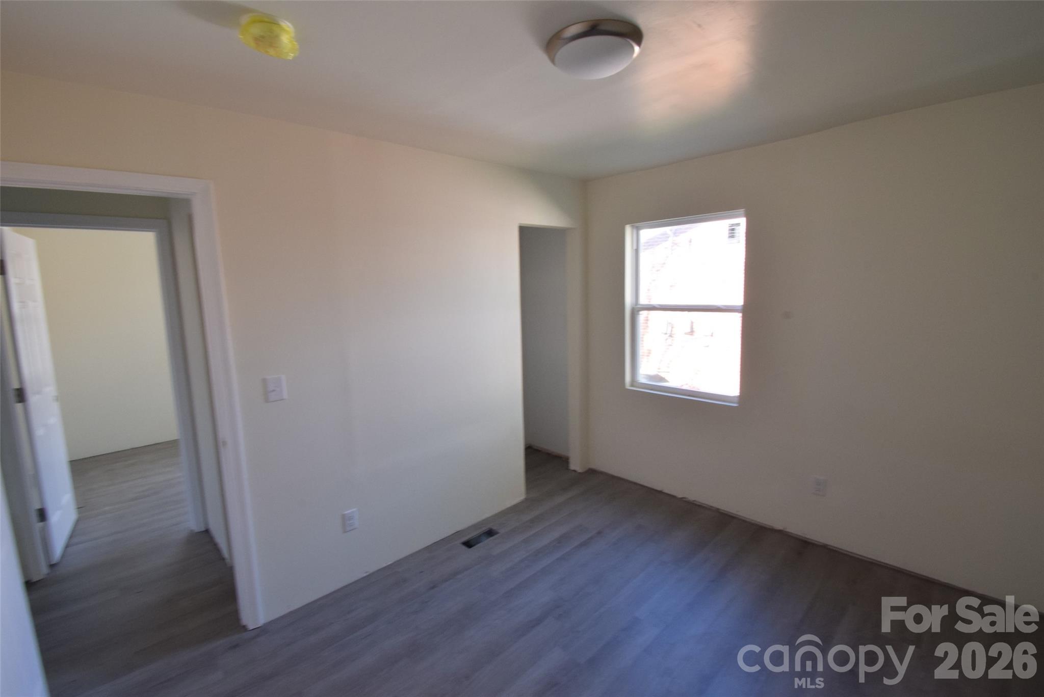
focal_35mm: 15
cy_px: 348
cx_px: 522
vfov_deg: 77.4
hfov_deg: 100.4
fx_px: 435
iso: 800
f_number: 16
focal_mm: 10
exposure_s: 1/5
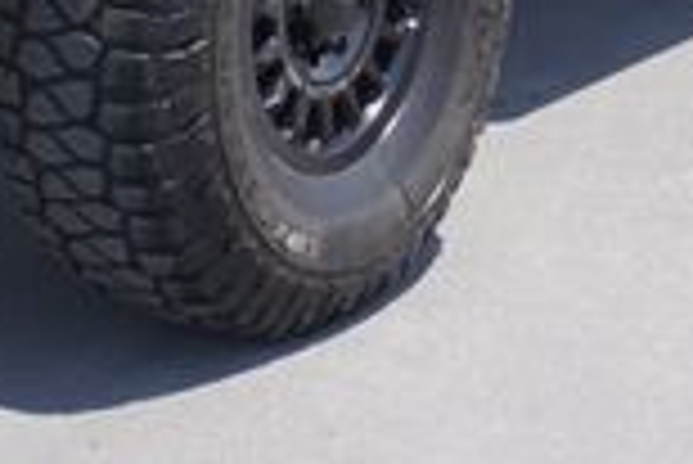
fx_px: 3007
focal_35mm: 156
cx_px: 40
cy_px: -369
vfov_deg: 8.5
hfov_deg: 13.0
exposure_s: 1/160
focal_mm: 25
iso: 100
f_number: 6.3
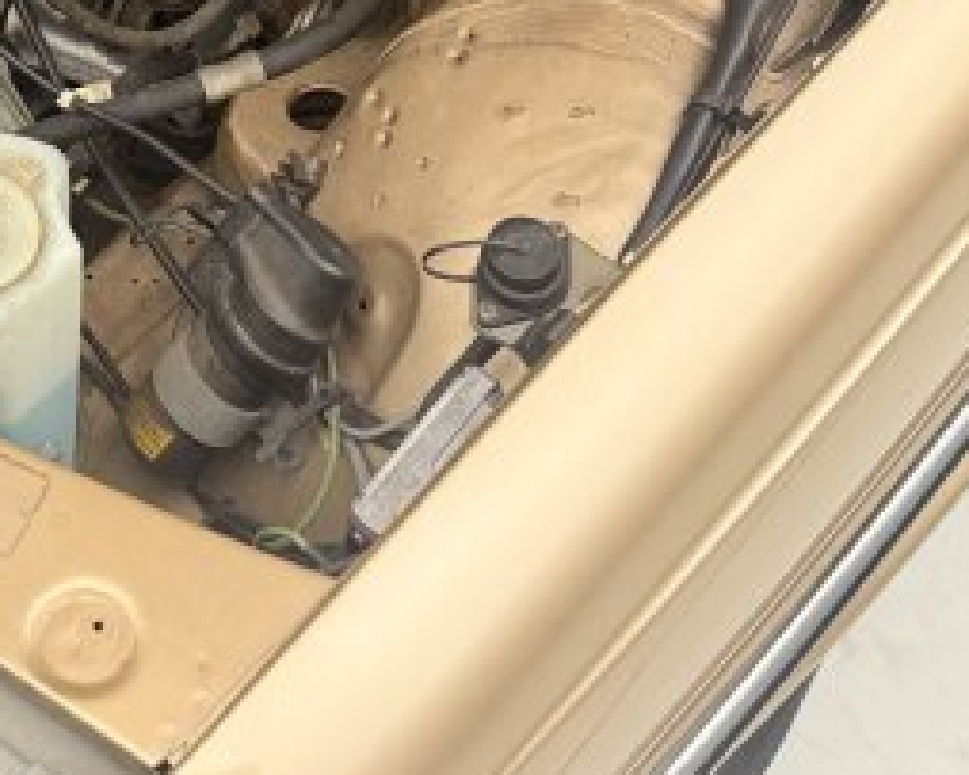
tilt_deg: -41.3
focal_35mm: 59
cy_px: -88
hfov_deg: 30.4
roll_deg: -0.2
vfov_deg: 24.0
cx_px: 76
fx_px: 1691
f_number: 1.78
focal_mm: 6.76
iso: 500
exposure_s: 1/49
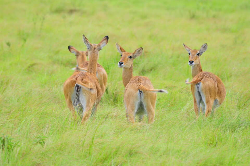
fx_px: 3122
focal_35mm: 450
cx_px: 125
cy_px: 83
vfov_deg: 3.0
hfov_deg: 4.6
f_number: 5.6
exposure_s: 1/125
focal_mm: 300
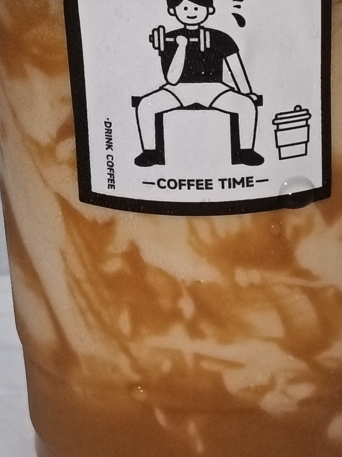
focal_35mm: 129
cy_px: 71
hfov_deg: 11.5
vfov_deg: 15.2
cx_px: 218
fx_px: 1700
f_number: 1.8
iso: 800
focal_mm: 3.98
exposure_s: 1/33.3
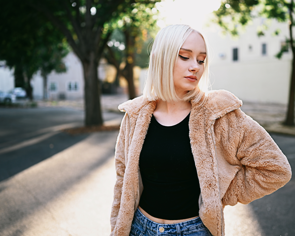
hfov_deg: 45.6
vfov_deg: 37.3
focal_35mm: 40
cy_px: 116
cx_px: 170
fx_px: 349
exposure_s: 1/200
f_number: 1.8
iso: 100
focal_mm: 35
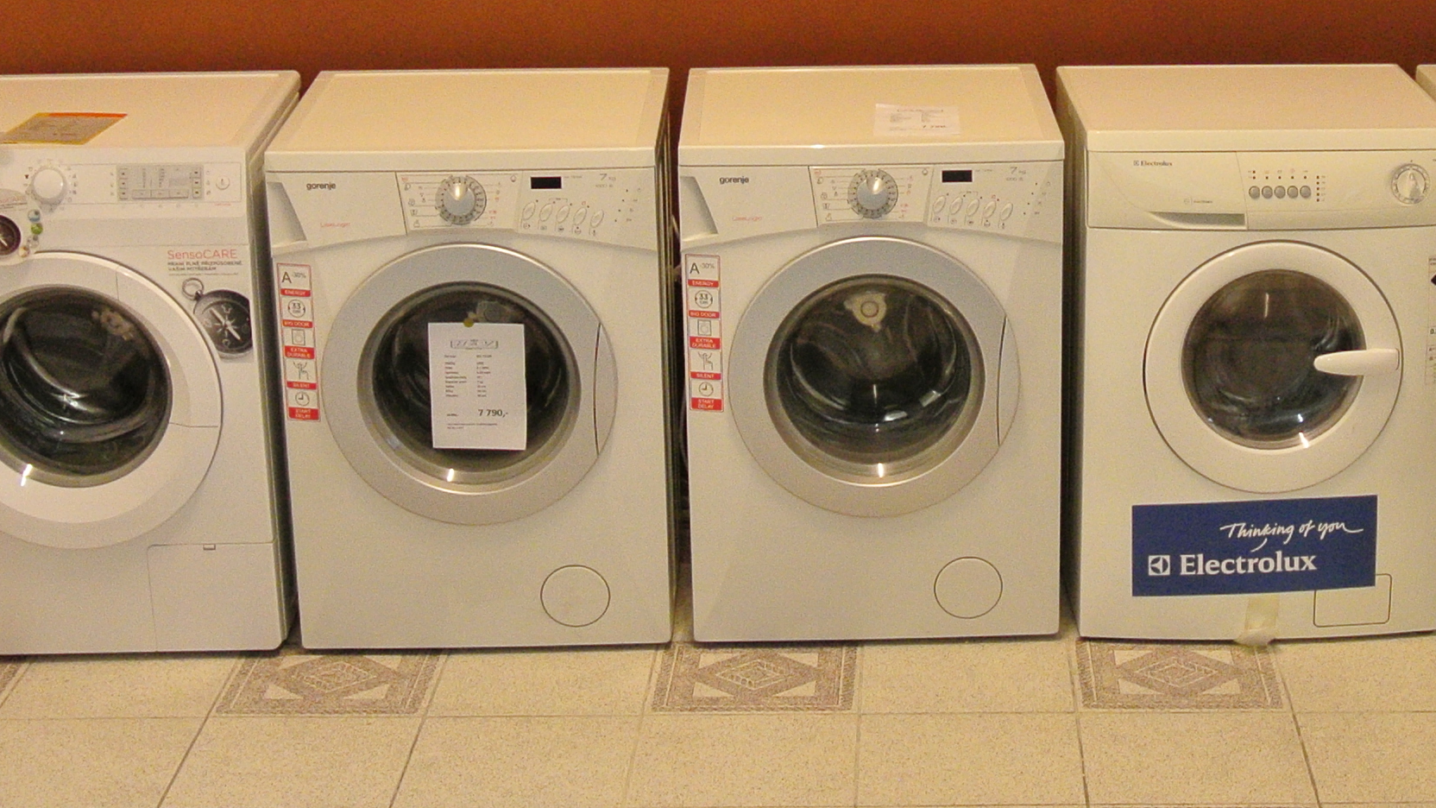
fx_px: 3160
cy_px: 484
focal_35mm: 83
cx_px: 954
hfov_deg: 25.5
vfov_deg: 14.6
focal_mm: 12.7
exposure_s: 1/25
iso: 800
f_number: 3.8
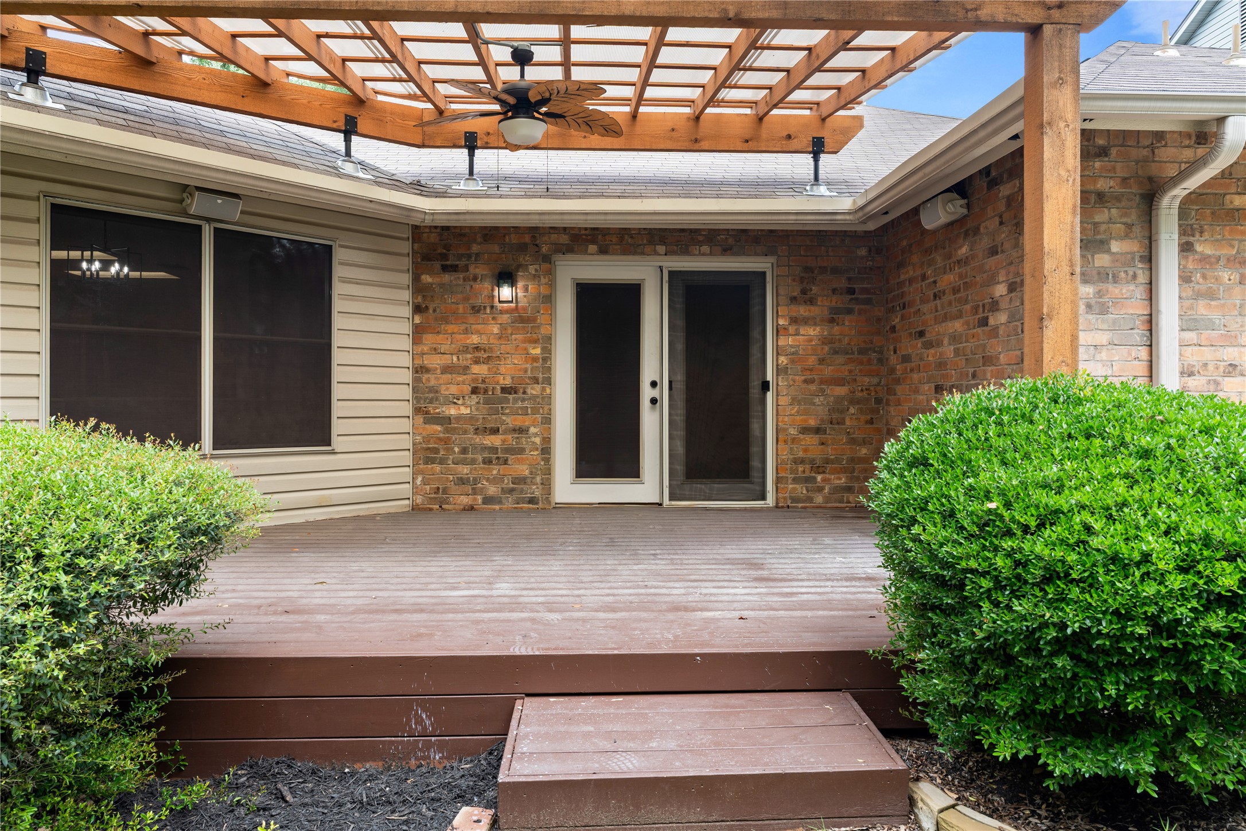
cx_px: 623
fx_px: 831
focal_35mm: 24
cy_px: 416
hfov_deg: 73.7
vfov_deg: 53.1
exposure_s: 1/25
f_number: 8
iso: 100
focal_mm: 24
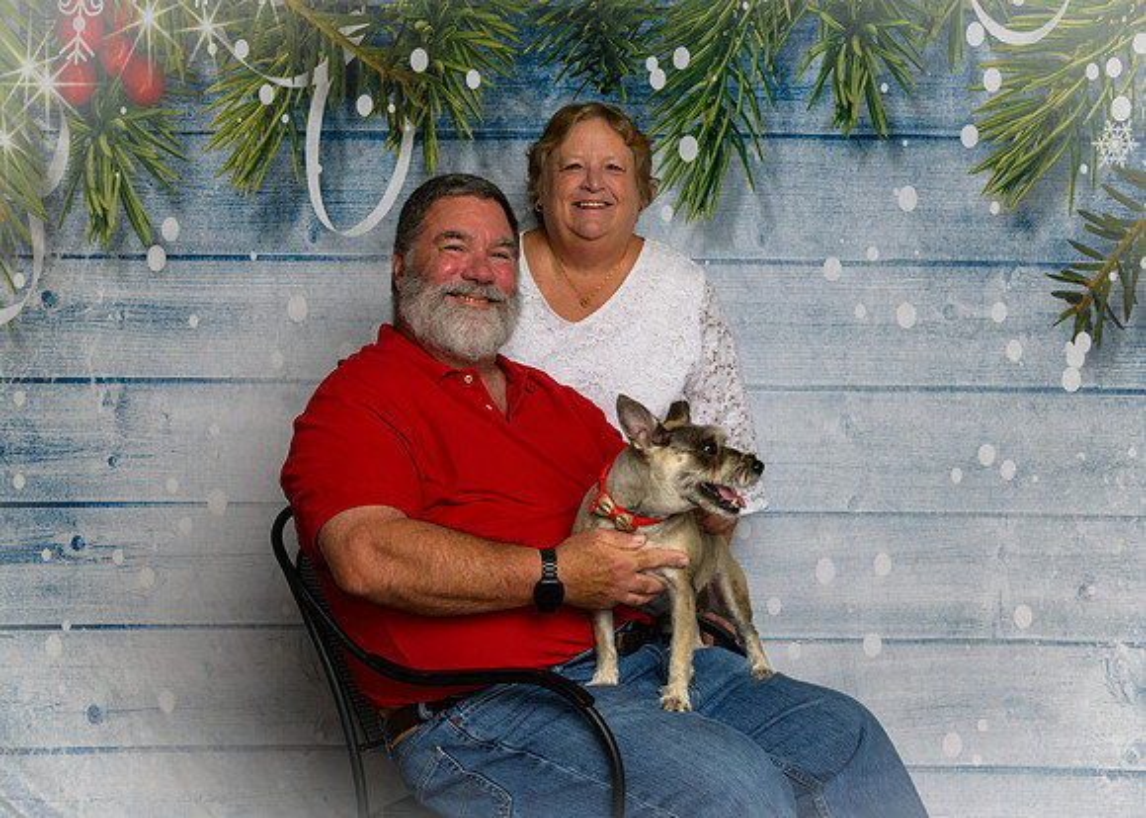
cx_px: 616
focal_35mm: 54
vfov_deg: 26.3
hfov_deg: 36.3
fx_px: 1749
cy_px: 435
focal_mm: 48
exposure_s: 1/160
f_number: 10
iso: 400
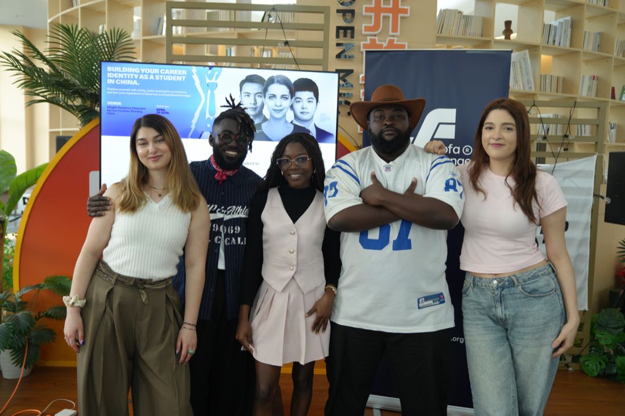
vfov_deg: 42.3
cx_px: 312
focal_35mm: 31
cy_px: 208
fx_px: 538
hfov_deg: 60.3
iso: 1600
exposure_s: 1/125
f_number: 3.5
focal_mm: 31
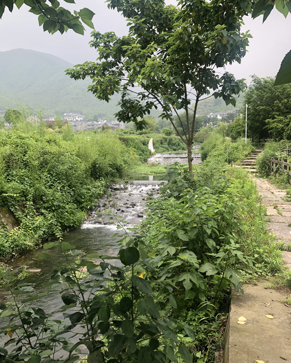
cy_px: 181
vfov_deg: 58.8
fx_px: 323
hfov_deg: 48.5
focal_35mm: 30
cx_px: 142
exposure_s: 1/960
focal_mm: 3.99
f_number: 1.8
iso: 20
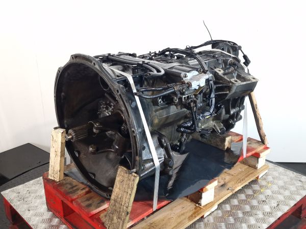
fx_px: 203
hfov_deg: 73.9
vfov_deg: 58.9
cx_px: 153
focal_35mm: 23
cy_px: 114
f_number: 1.8
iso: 100
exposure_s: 1/50
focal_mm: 6.4
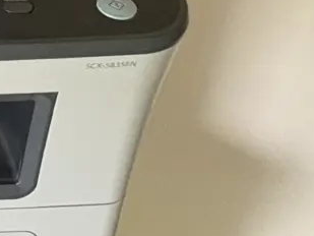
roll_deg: +2.0
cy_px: -55
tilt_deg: -28.3
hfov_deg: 18.8
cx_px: -202
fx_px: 789
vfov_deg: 16.2
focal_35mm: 87
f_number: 2.2
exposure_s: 1/50
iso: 400
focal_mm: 2.22
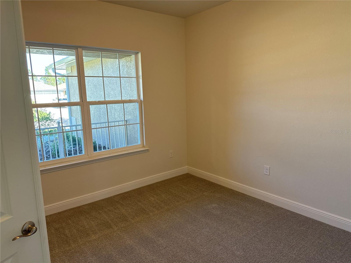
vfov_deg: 56.8
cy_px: 132
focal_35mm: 24
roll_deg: +1.1
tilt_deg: -8.2
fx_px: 243
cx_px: 176
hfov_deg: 71.6
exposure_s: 1/120
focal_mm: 6.76
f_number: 1.78
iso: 125
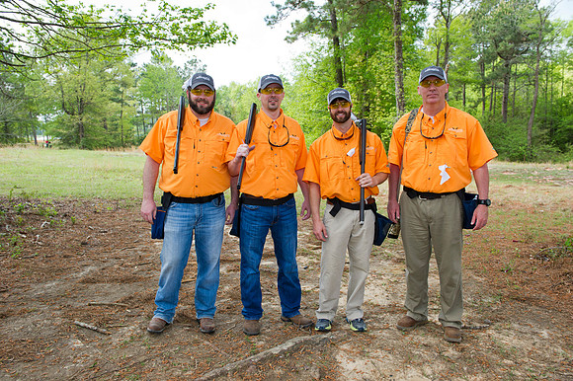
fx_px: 429
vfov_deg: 47.9
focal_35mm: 27
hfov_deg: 67.4
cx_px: 286
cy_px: 190
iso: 400
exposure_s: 1/250
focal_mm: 27
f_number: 6.3
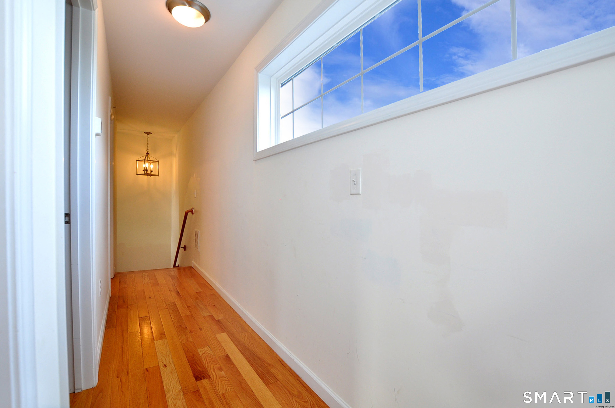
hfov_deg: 100.5
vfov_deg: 77.2
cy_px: 204
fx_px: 256
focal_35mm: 15
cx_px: 308
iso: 320
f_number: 5
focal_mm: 10
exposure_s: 1/60
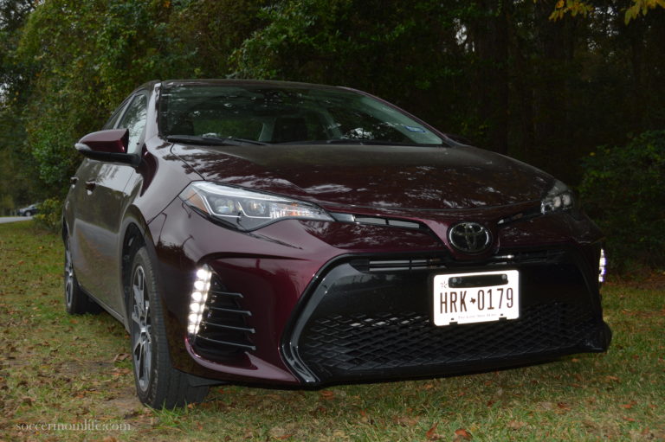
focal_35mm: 45
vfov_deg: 29.8
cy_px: 221
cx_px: 332
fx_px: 831
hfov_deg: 43.6
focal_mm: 30
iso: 100
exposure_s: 1/200
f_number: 5.6
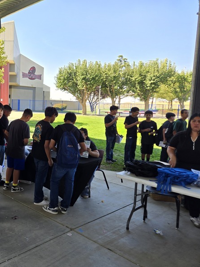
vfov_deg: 58.4
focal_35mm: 31
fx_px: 239
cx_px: 21
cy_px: 134
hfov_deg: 41.9
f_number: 1.8
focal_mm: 5.4
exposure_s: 1/304
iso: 25
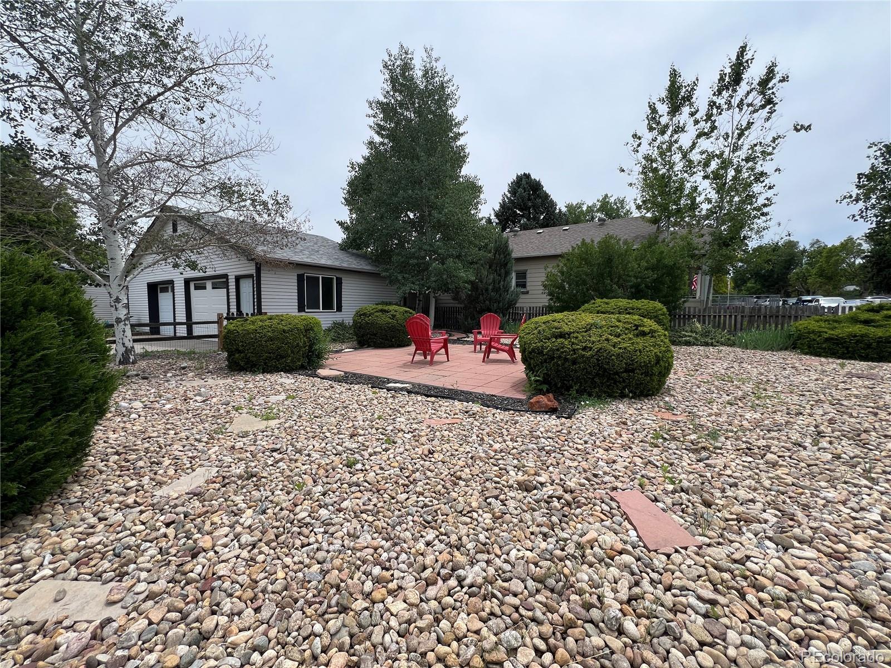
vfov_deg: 89.9
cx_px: 446
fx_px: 335
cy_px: 334
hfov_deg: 106.2
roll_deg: -0.6
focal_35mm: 13
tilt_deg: -5.2
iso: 32
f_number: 1.8
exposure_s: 1/1263
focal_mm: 1.57
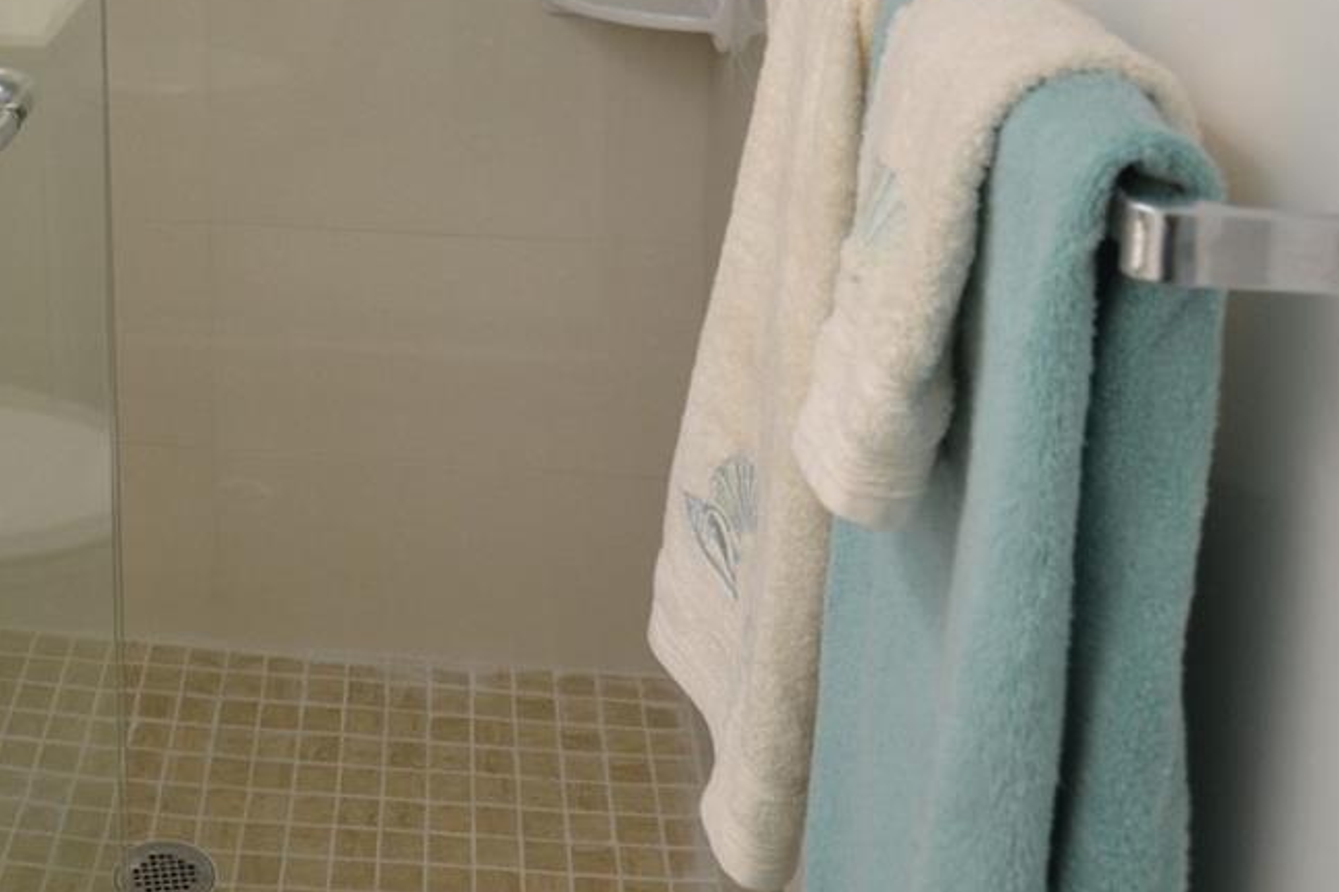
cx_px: 112
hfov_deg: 37.9
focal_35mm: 48
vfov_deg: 25.6
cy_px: -120
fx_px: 1794
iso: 400
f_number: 4.5
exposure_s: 1/80
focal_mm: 13
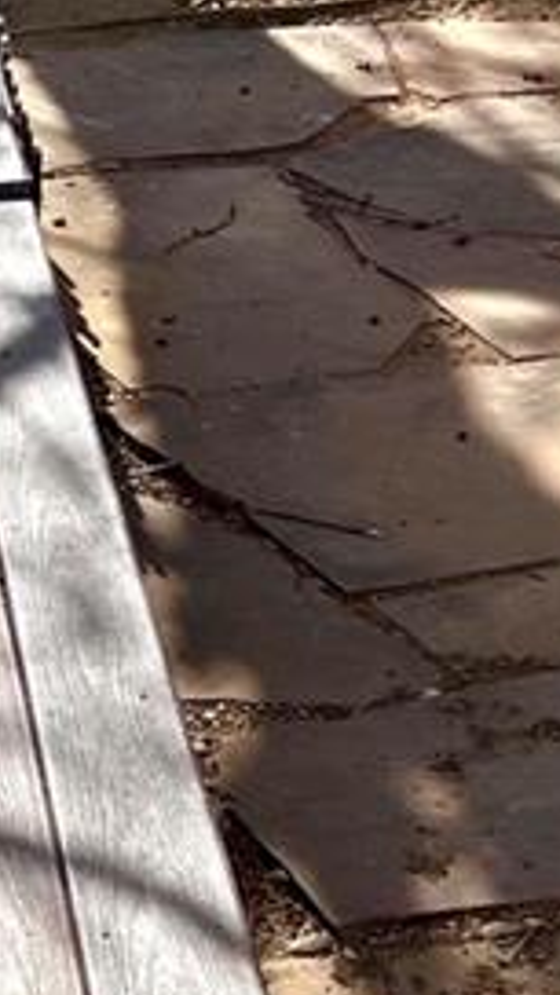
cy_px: 373
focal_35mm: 125
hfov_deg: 9.5
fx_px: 3300
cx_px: -201
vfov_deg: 17.1
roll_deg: +3.9
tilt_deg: -20.1
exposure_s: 1/5076
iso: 50
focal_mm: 5.7
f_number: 1.5
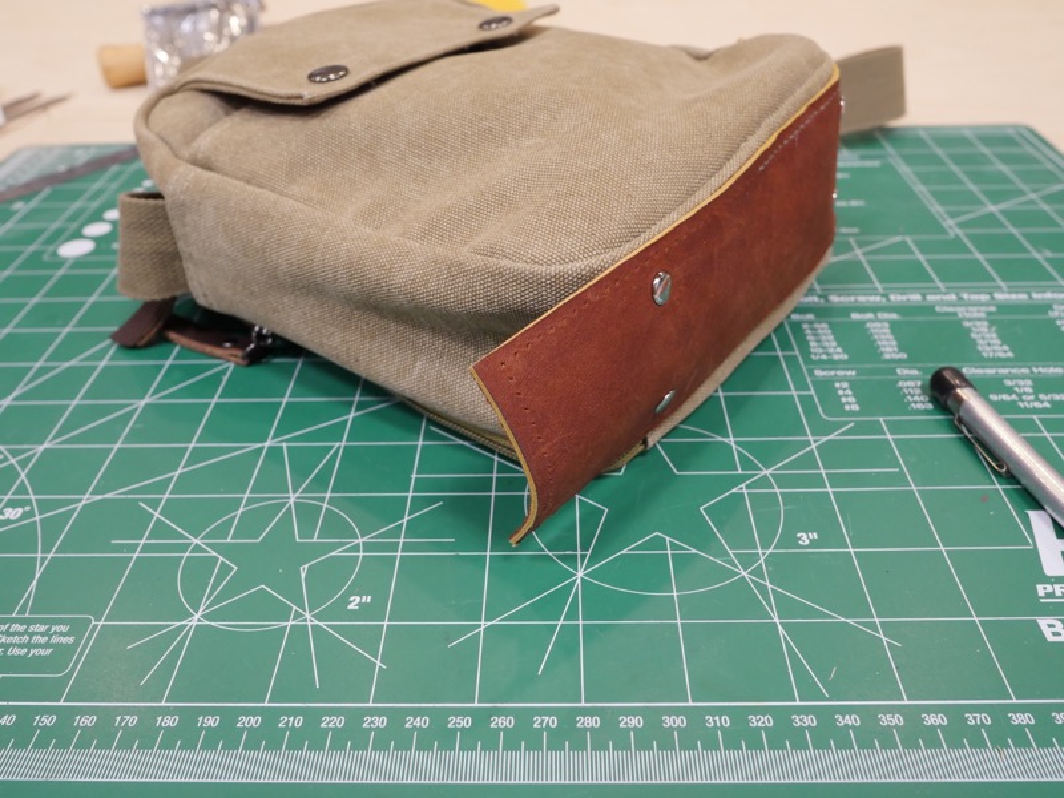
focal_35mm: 30
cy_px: 399
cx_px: 532
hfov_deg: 60.0
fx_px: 922
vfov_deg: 46.8
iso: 1250
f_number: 4.5
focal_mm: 15
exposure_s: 1/60
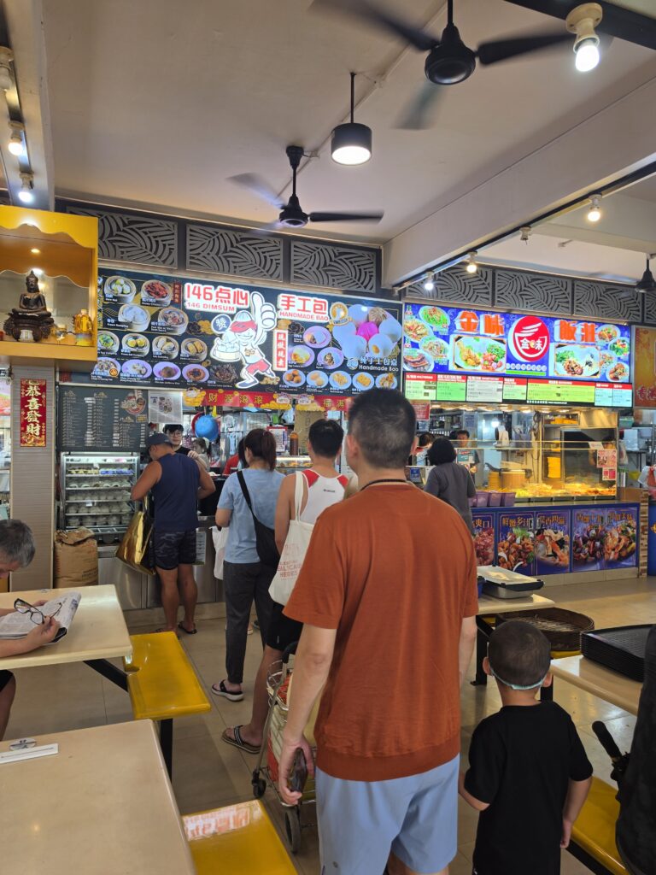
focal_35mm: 23
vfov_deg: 73.9
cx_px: 328
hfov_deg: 58.9
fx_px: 581
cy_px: 438
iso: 20
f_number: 1.4
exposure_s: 1/100
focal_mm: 6.5
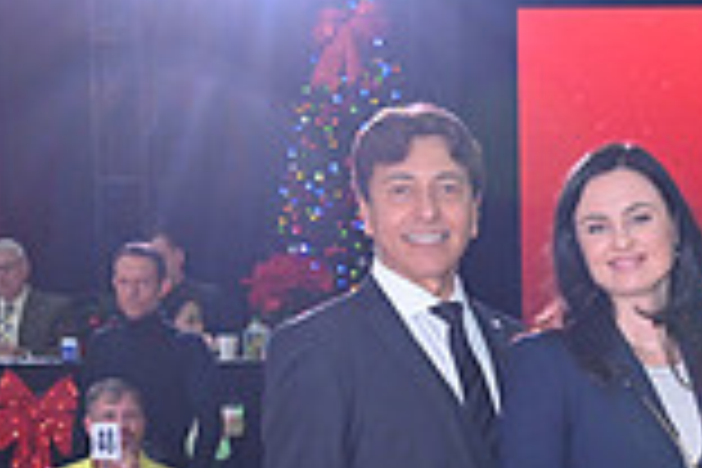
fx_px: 2749
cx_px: 922
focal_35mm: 141
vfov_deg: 9.5
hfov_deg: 14.0
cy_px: 682
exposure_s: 1/320
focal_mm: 38
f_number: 5
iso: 2000
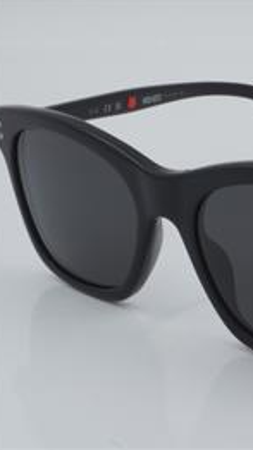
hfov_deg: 10.9
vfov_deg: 19.9
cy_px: 223
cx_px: 334
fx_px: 1288
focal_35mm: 108
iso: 100
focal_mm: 45
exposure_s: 1/3
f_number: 32
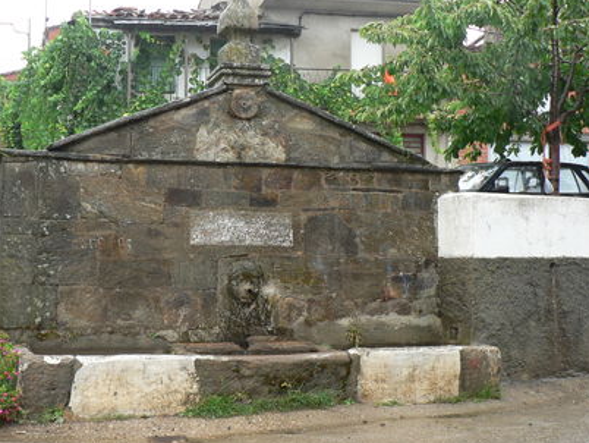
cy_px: 216
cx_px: 240
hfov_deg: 38.0
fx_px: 851
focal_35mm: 50
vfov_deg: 29.1
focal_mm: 7
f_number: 2.8
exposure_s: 1/50
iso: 64
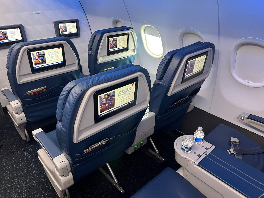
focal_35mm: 26
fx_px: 198
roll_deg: +1.0
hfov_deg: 67.3
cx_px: 132
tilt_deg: -27.5
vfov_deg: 53.1
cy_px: 99
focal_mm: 5.7
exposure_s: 1/57
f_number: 1.5
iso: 500
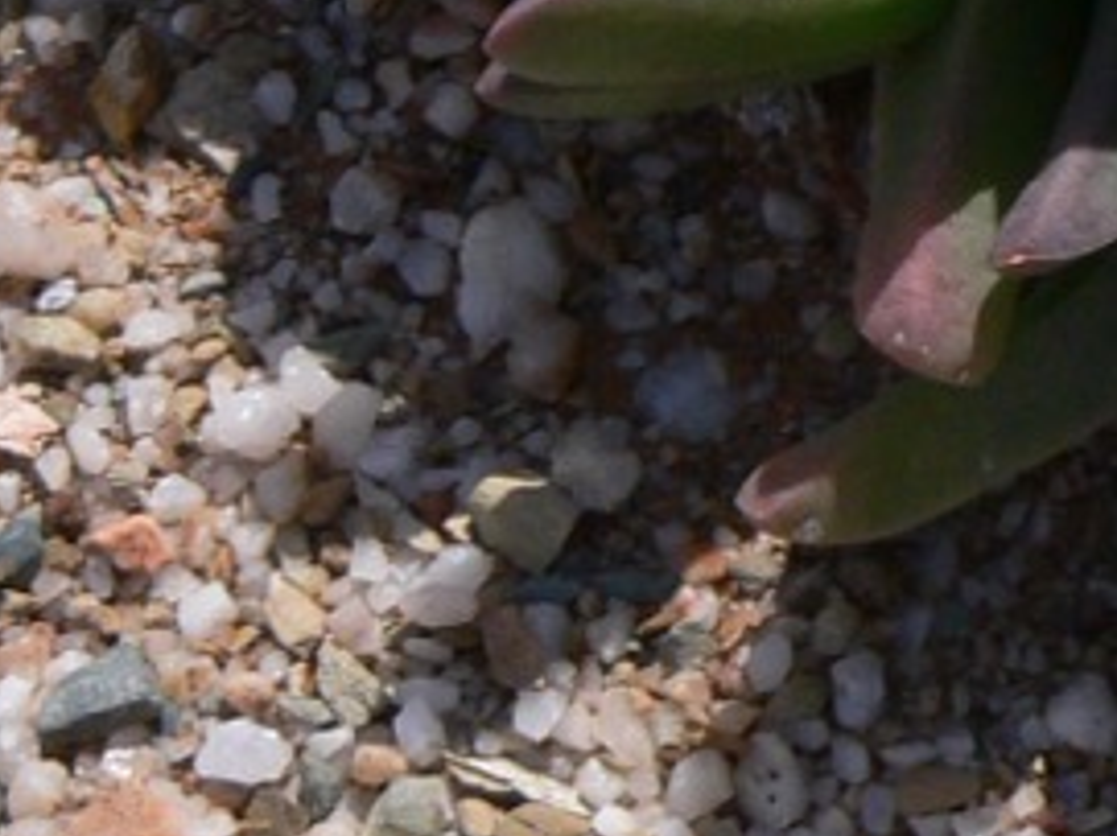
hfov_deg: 3.1
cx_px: 1793
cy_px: -589
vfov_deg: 2.3
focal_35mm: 644
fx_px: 20772
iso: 80
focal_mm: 23.1
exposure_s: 1/400
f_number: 7.1
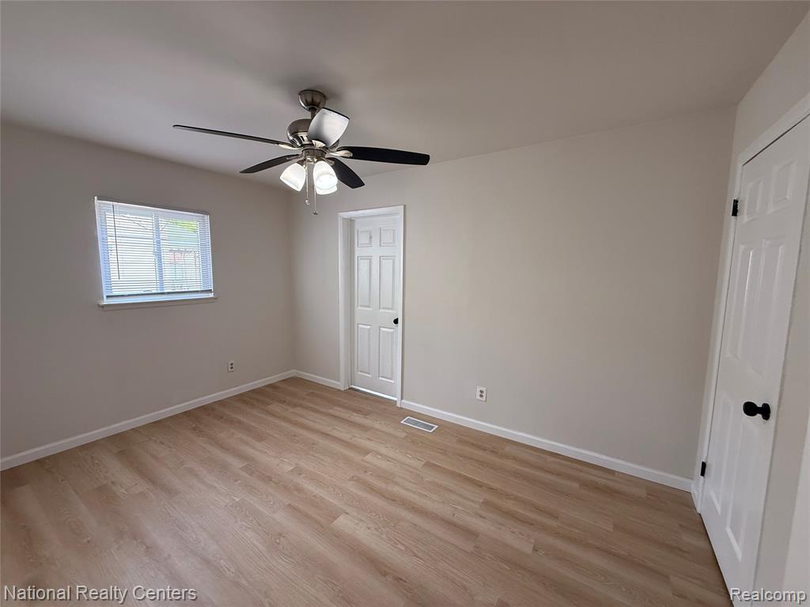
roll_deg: -0.9
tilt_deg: -5.7
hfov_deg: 102.1
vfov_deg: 85.7
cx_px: 405
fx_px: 328
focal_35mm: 14
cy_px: 304
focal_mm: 2.22
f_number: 2.2
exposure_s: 1/120
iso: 125
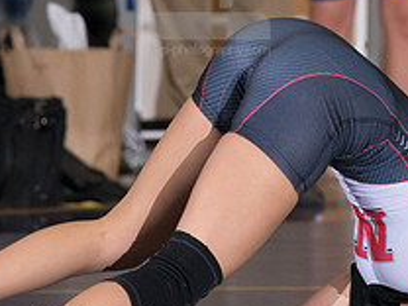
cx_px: 488
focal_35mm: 802
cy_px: 257
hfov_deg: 2.5
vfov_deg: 1.9
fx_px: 9453
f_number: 5.6
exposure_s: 1/250
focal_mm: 200
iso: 2000
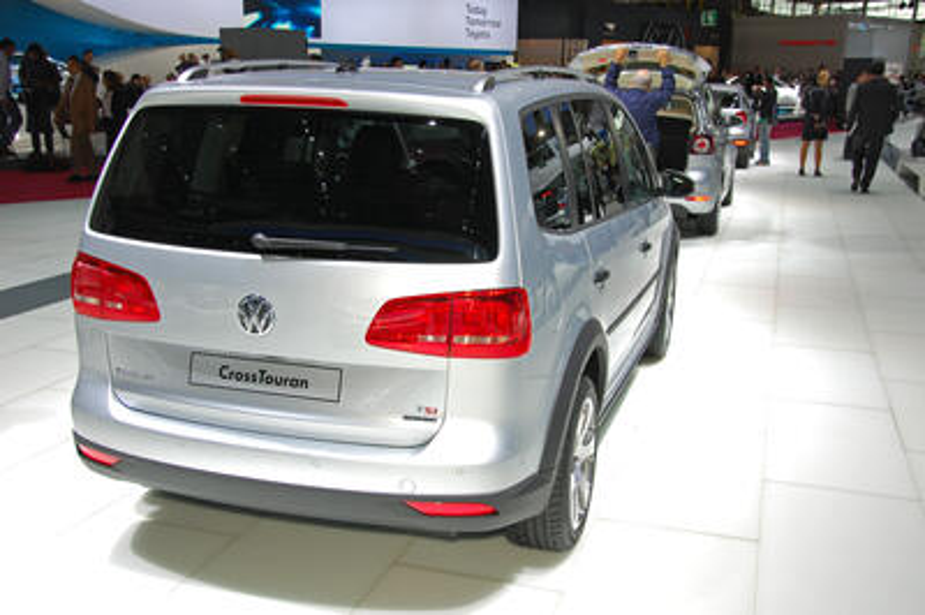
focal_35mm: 39
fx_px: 1001
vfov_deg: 34.2
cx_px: 462
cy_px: 308
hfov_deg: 49.6
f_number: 5.6
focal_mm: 26
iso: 200
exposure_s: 1/125
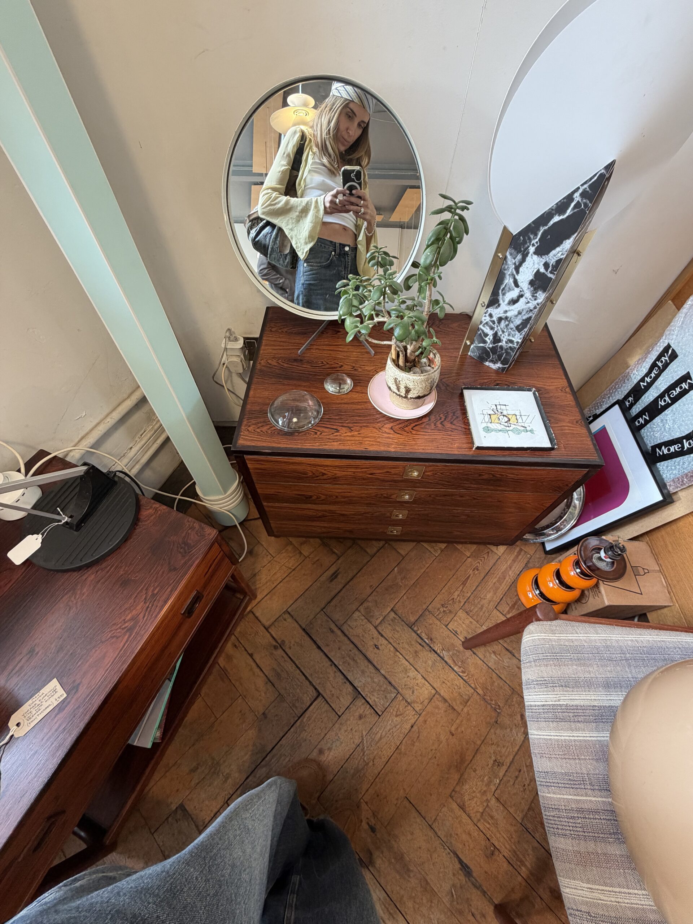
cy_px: 462
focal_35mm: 14
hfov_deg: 85.7
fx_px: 374
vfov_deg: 102.1
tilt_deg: -56.3
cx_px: 346
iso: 200
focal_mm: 2.22
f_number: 2.2
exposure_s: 1/50
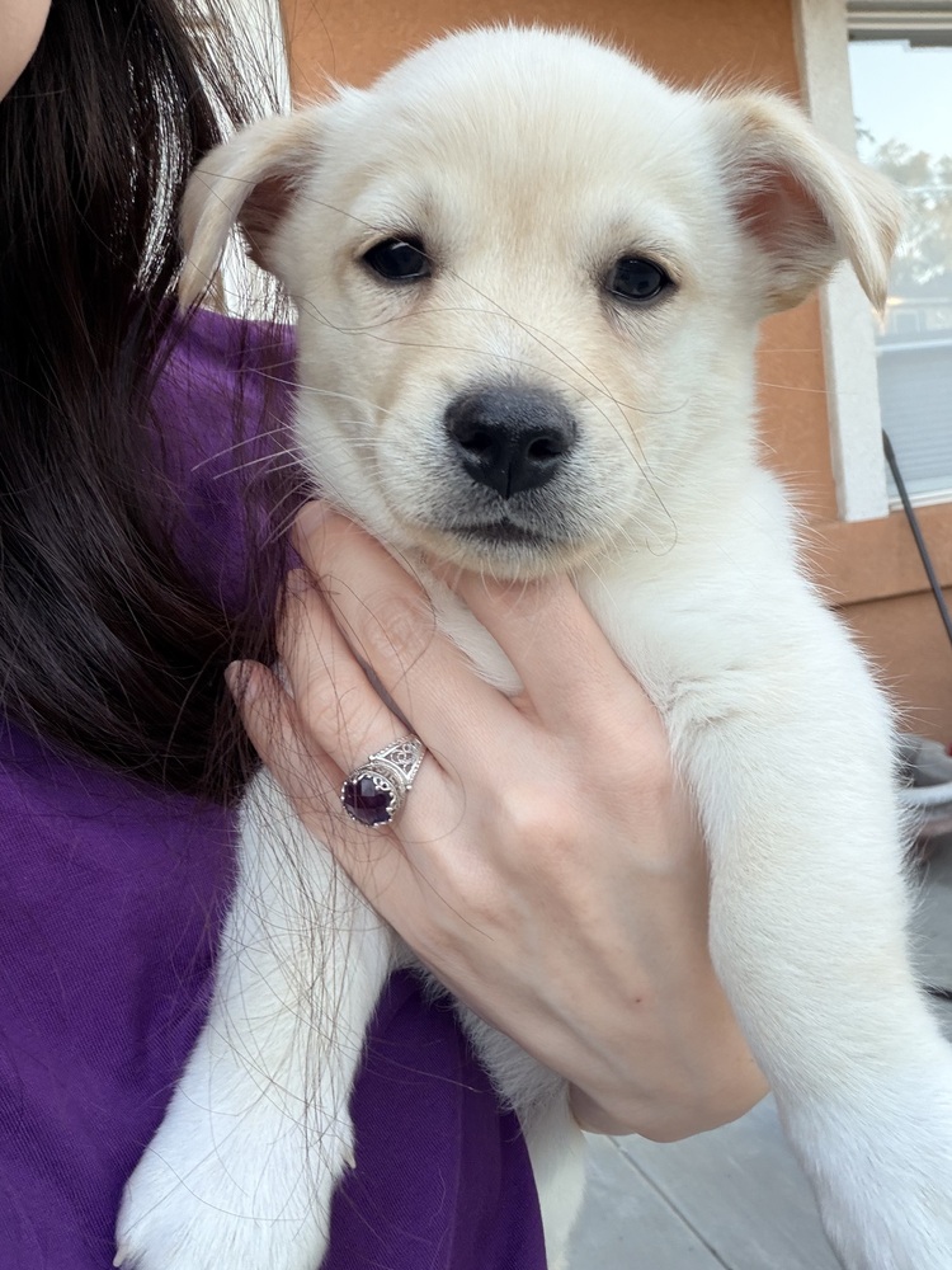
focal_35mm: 30
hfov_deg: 46.8
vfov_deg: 60.0
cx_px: 476
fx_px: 1100
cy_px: 635
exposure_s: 1/68
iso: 80
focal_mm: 2.71
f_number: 1.9
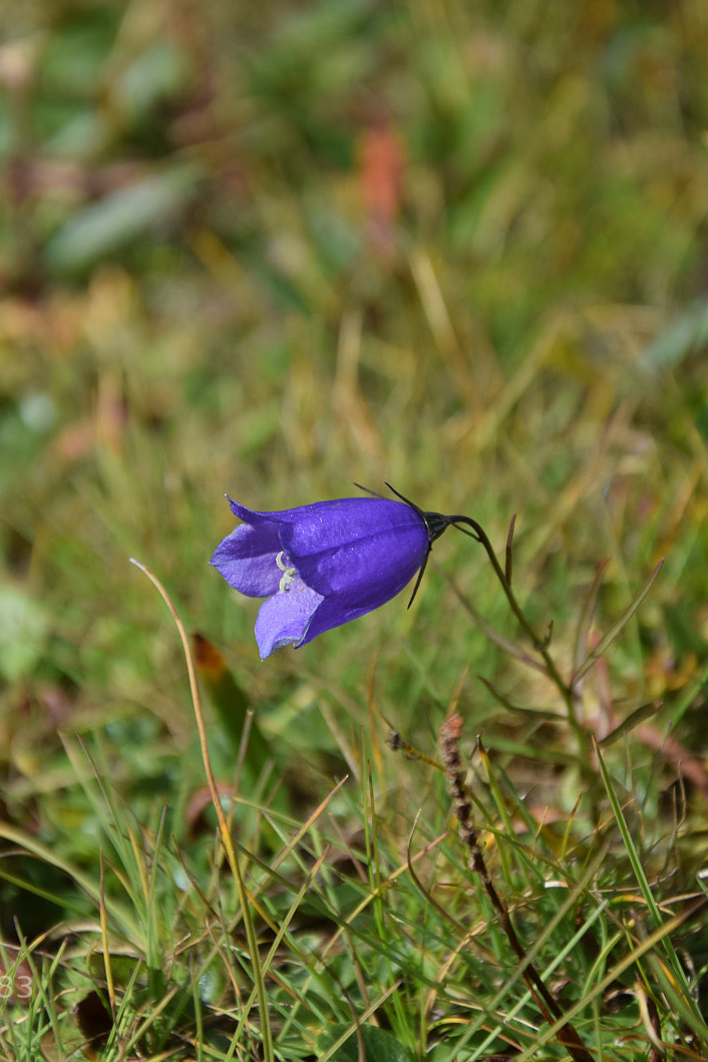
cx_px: 311
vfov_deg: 9.3
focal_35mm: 222
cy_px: 532
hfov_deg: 6.2
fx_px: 6548
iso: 100
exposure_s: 1/640
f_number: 5.6
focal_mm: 98
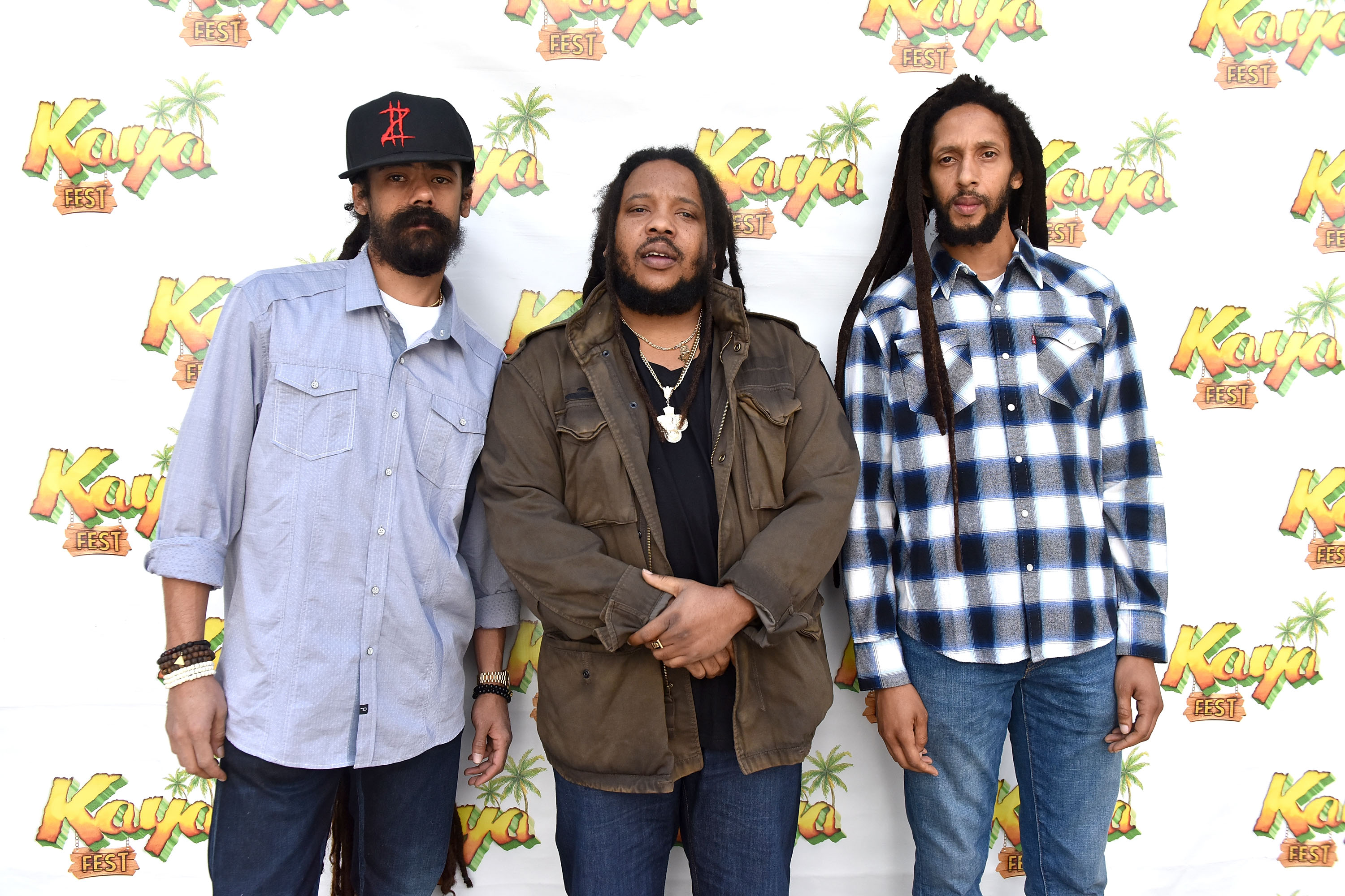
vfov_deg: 47.9
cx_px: 672
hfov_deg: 67.4
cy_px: 448
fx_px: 1009
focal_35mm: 27
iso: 800
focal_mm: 27
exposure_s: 1/1600
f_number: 4.5
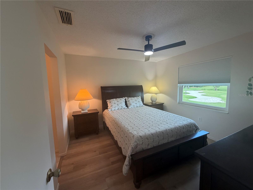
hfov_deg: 102.1
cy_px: 95
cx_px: 126
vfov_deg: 85.7
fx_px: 102
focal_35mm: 14
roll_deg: +1.6
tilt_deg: -3.9
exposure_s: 1/120
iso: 200
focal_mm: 2.22
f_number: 2.2
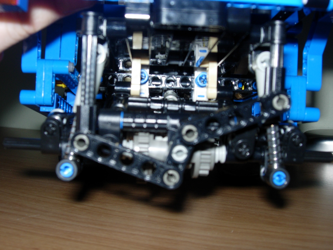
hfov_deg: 45.8
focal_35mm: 41
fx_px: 394
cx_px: 166
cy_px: 125
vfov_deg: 35.1
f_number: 4.9
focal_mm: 8.5
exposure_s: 1/64
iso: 79
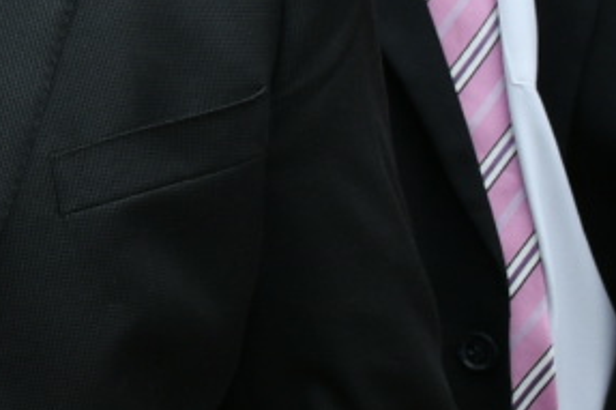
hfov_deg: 8.9
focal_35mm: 220
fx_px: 3762
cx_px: -552
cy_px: -258
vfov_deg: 6.1
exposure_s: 1/160
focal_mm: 26
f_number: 6.3
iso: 160
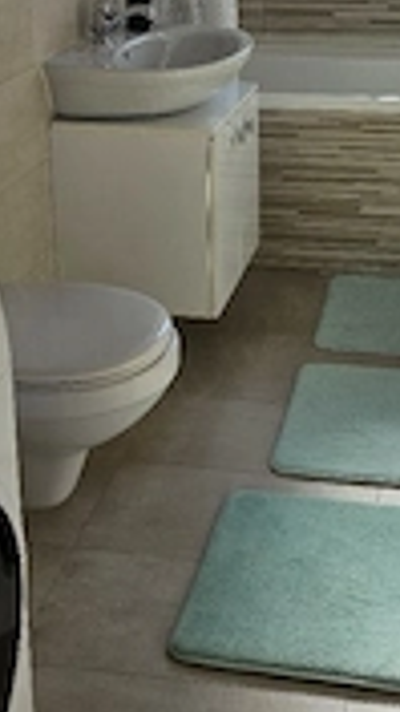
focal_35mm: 57
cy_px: 77
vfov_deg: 34.6
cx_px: 331
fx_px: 1075
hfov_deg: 20.8
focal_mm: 5.4
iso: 25
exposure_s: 1/141
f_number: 1.8
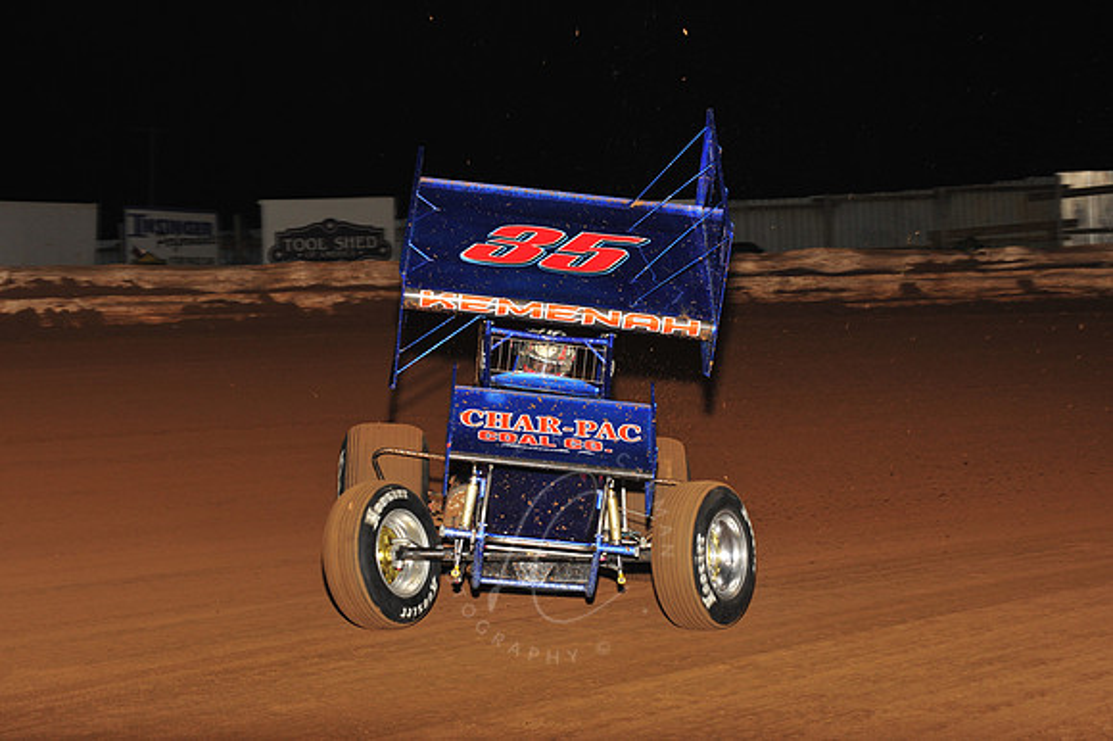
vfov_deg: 15.9
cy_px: 370
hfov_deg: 23.7
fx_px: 2657
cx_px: 556
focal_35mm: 86
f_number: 7.1
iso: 1000
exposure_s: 1/320
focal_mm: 86
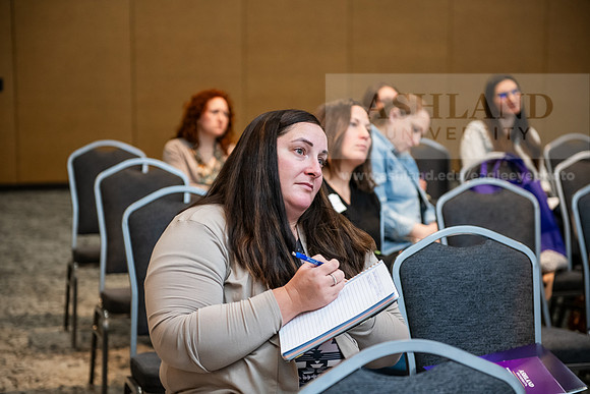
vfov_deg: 19.5
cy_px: 197
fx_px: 1147
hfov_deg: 28.8
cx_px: 295
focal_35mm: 70
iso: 1600
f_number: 3.2
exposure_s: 1/200
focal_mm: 70
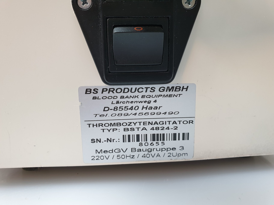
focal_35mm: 26
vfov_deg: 53.1
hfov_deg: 67.3
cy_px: 102
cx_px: 137
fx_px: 206
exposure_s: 1/50
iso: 160
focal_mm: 4.3
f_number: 2.4
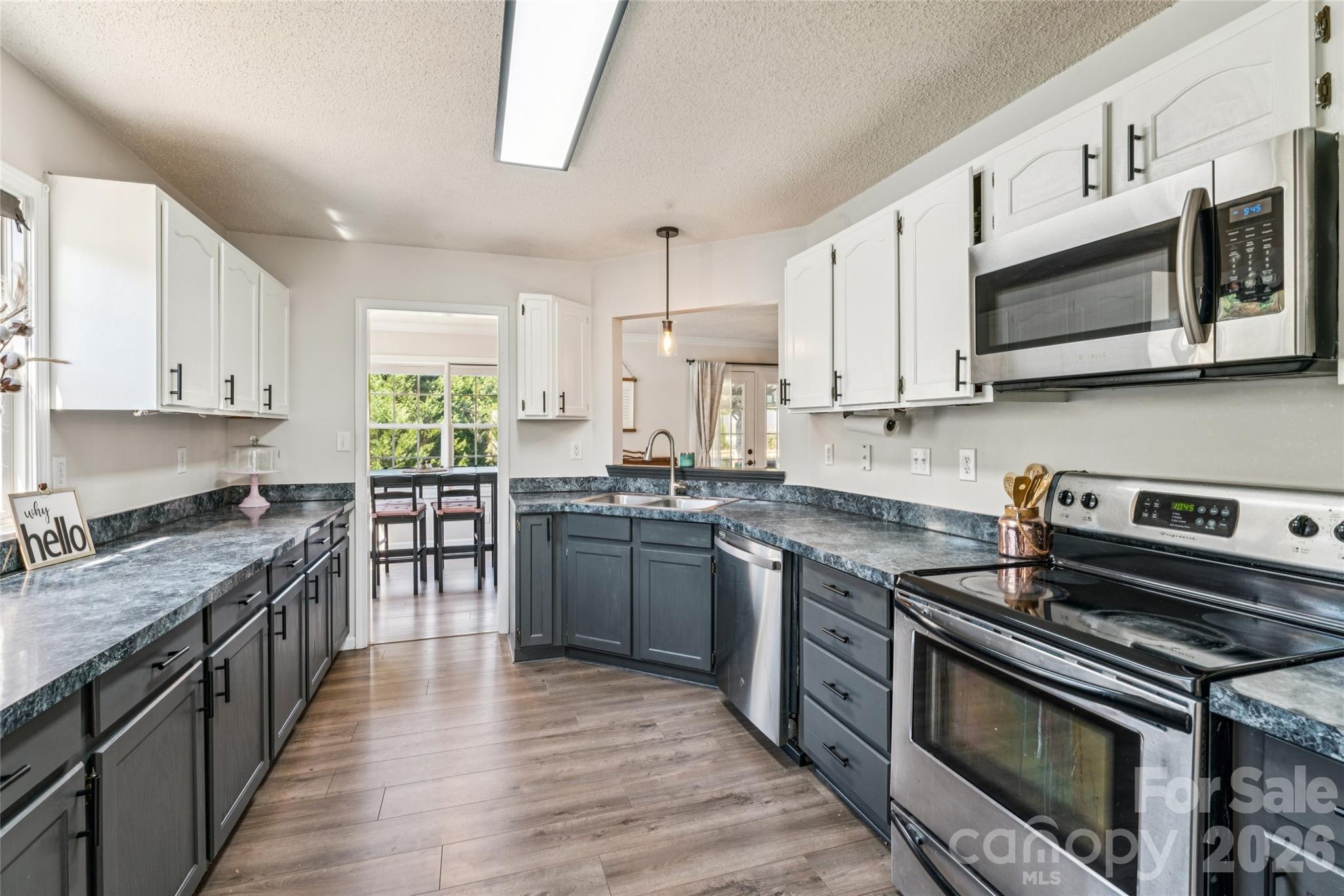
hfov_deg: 96.7
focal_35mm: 16
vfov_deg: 73.7
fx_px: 597
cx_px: 672
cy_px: 448
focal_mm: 16
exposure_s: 1/6
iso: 400
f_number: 13
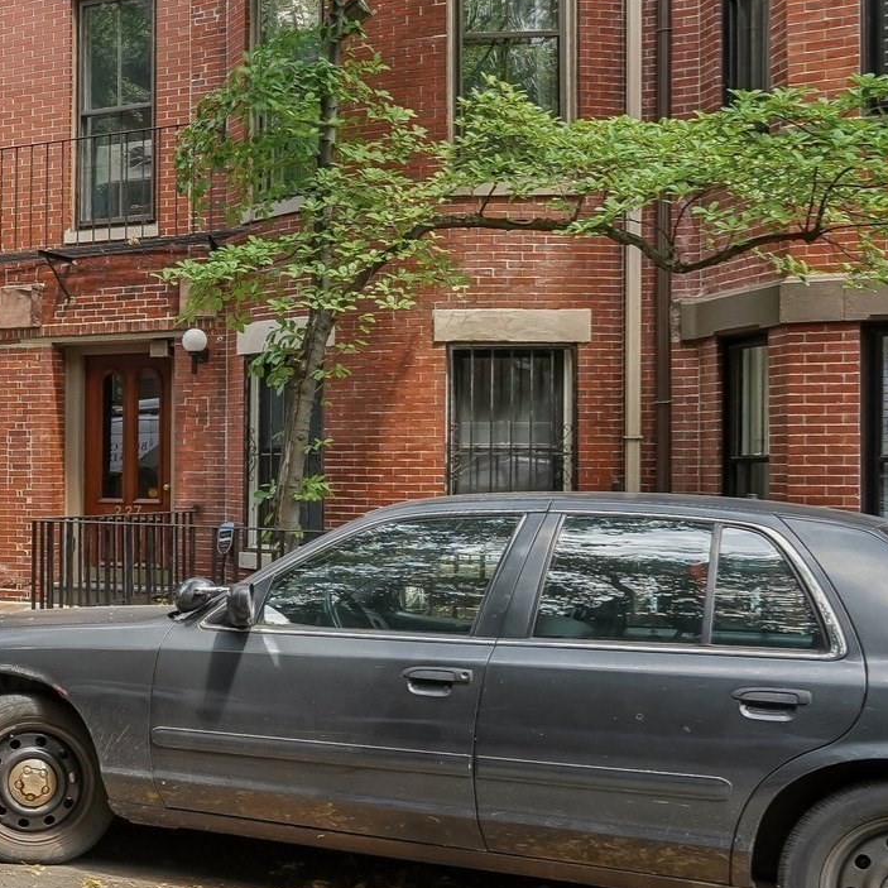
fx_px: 1509
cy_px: 242
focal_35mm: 52
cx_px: -191
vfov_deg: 32.3
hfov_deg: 28.4
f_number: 8
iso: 320
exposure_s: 1/30
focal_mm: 21
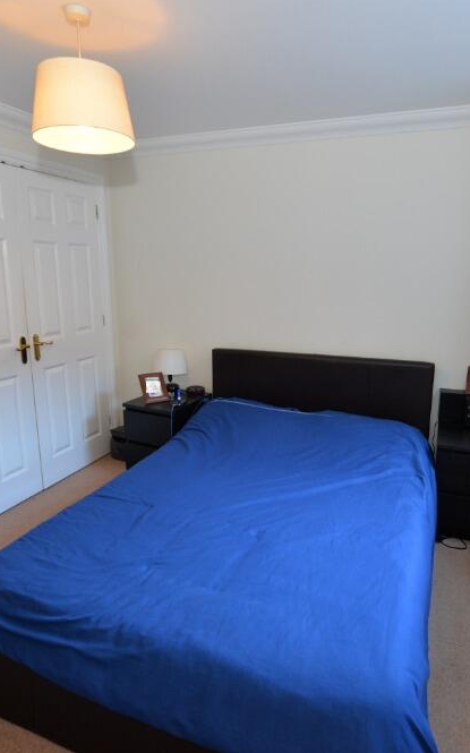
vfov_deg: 79.7
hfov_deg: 54.9
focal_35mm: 22
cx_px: 257
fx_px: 451
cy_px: 367
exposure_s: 1/60
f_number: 4
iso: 800
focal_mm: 14
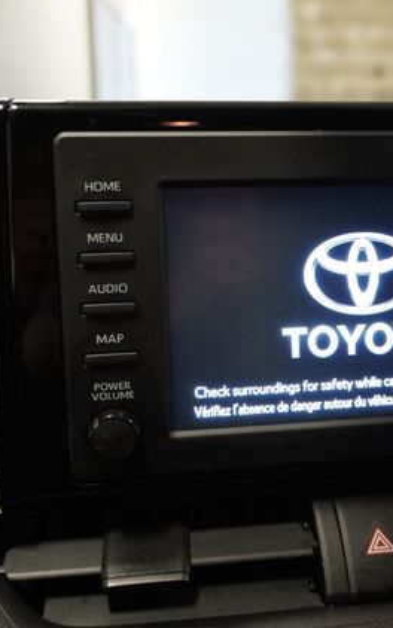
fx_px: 873
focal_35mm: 51
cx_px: 348
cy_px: 314
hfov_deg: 24.7
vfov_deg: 39.6
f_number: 4
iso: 3200
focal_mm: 22
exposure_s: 1/60
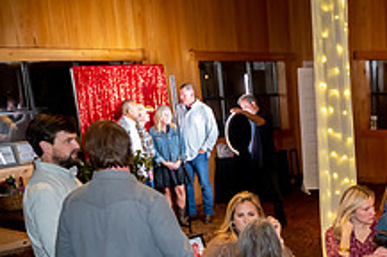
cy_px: 305
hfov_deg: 24.8
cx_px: 444
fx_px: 805
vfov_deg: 17.3
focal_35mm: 75
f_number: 2.8
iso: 4000
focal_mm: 28
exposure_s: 1/200
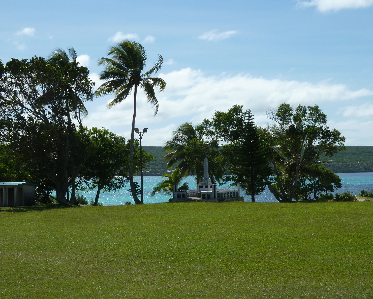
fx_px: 839
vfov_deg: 20.2
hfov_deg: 25.1
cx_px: 183
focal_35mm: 76
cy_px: 151
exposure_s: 1/500
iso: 80
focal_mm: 11.9
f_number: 5.6
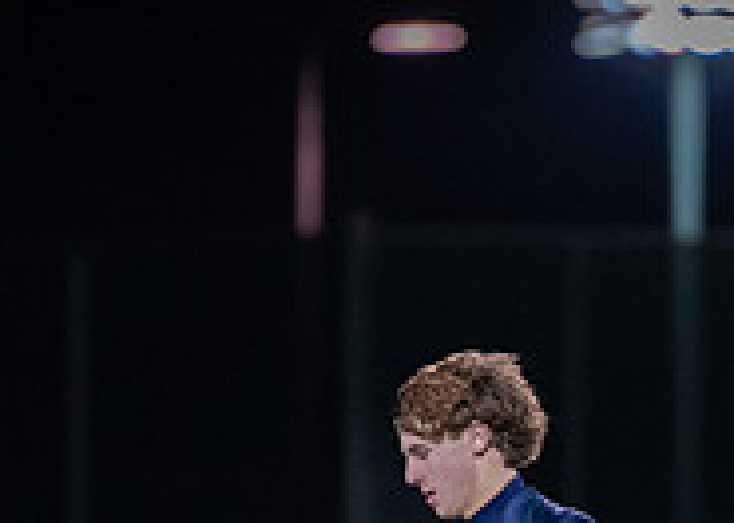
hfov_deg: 2.1
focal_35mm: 983
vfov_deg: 1.5
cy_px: 610
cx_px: 602
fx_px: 20484
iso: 2500
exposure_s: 1/1000
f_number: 2.8
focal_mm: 200
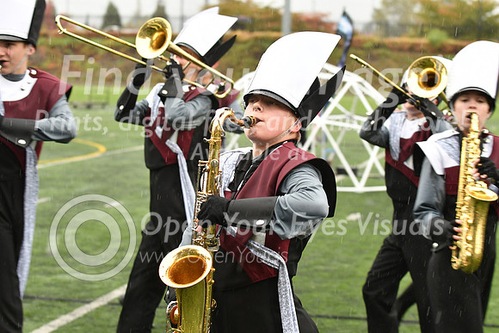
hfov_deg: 19.5
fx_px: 1456
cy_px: 166
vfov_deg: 13.0
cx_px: 250
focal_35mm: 105
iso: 800
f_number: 4
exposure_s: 1/400
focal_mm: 70
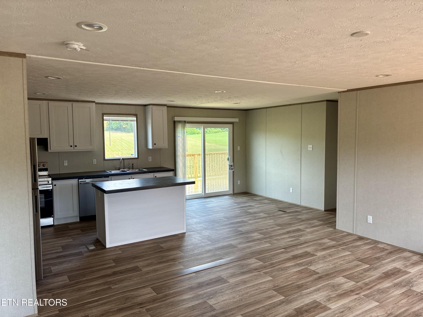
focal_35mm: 26
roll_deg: +0.1
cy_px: 158
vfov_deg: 53.1
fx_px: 318
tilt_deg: -3.7
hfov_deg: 67.3
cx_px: 212
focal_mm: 5.96
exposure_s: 1/155
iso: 64
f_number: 1.6
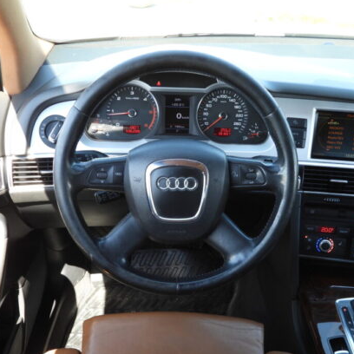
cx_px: 186
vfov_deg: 44.4
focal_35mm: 37
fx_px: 428
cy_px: 228
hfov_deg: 44.9
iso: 100
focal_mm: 4.3
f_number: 2.8
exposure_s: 1/60
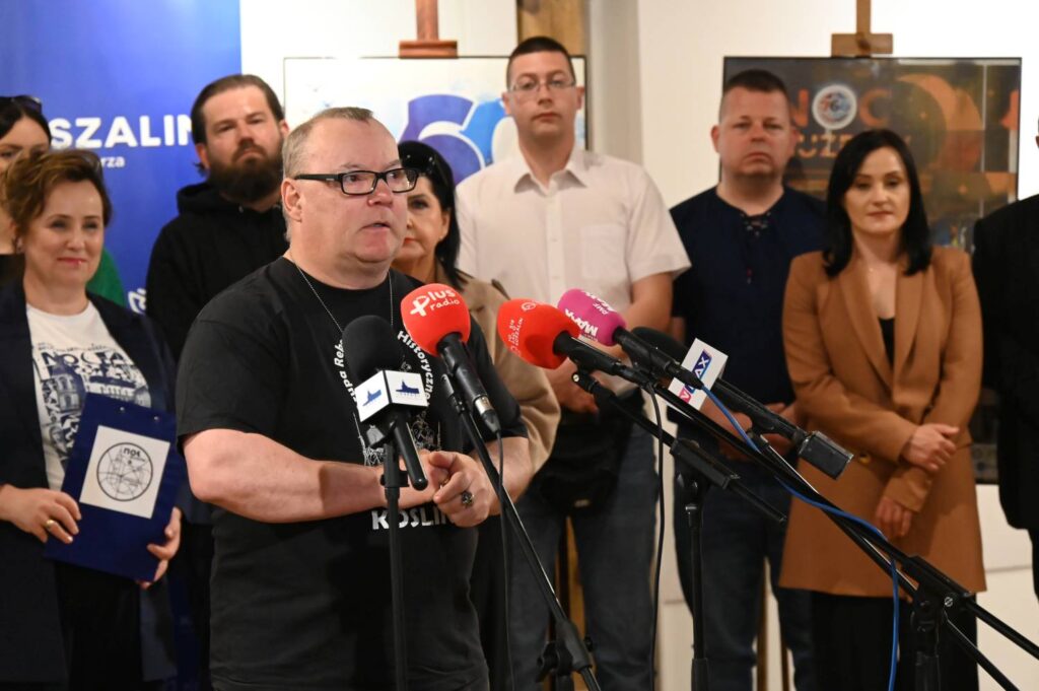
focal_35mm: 115
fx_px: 3316
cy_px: 346
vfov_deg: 11.9
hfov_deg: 17.8
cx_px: 520
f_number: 6.3
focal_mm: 115
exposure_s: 1/320
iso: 12800
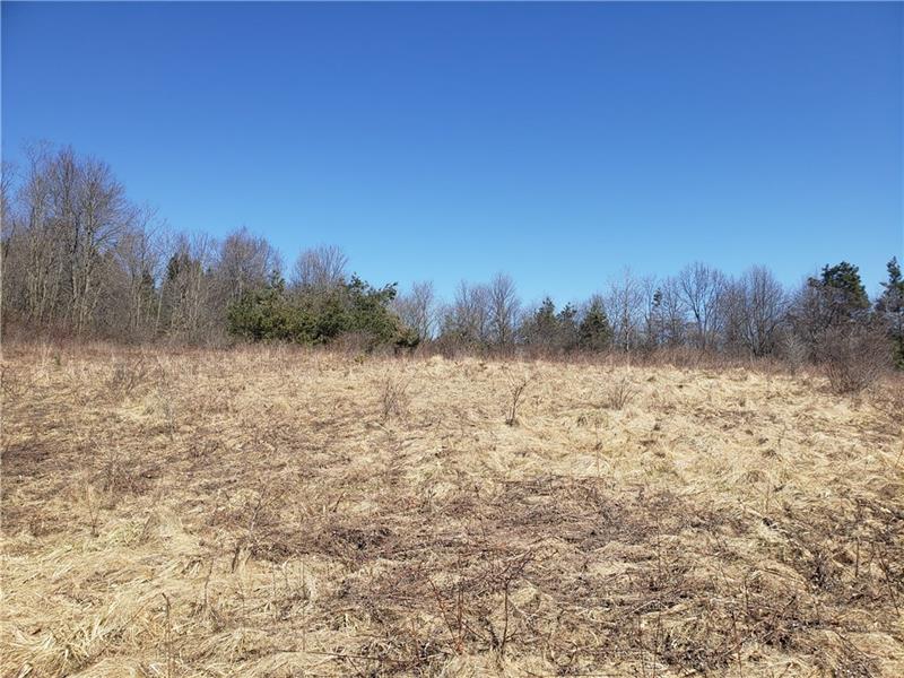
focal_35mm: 26
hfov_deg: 67.3
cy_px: 339
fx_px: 679
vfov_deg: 53.1
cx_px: 452
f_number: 2.4
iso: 50
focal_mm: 4.3
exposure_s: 1/1311
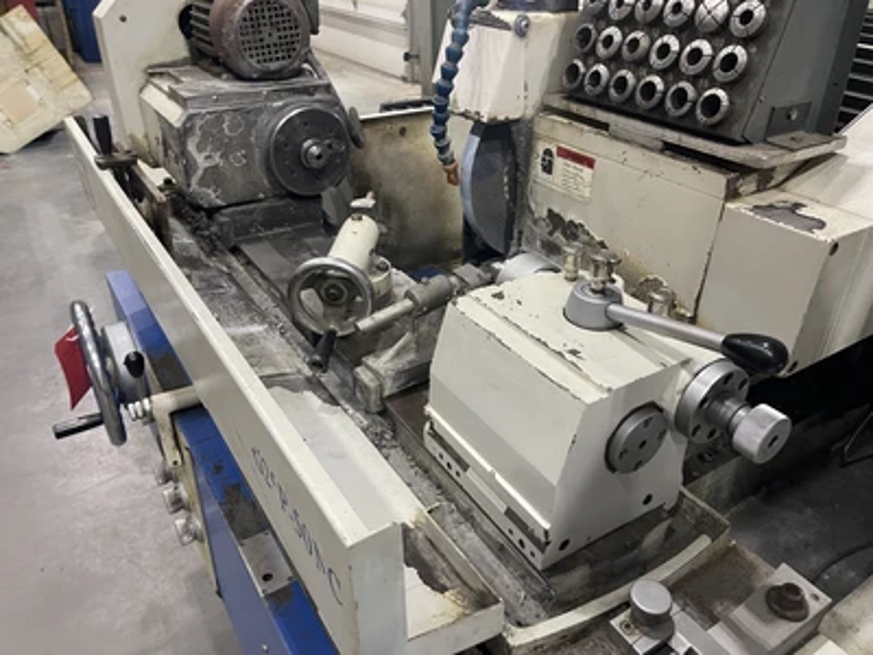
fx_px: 630
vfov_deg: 54.9
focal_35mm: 25
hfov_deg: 69.4
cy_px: 328
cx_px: 436
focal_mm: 5.1
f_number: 1.6
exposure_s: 1/60
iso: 250
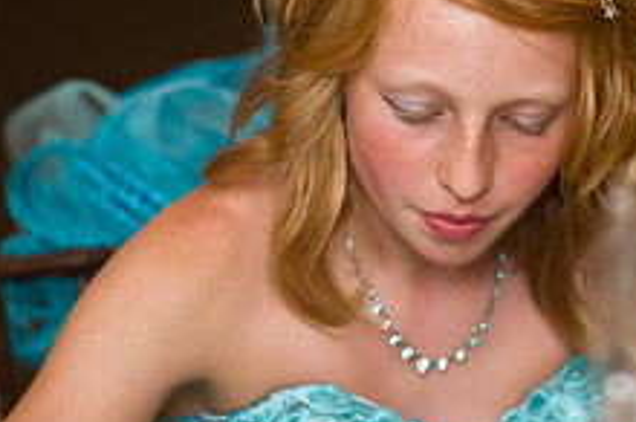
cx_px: 454
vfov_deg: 2.6
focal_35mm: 527
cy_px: 72
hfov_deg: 3.9
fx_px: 9297
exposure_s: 1/125
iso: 1600
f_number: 3.2
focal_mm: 200
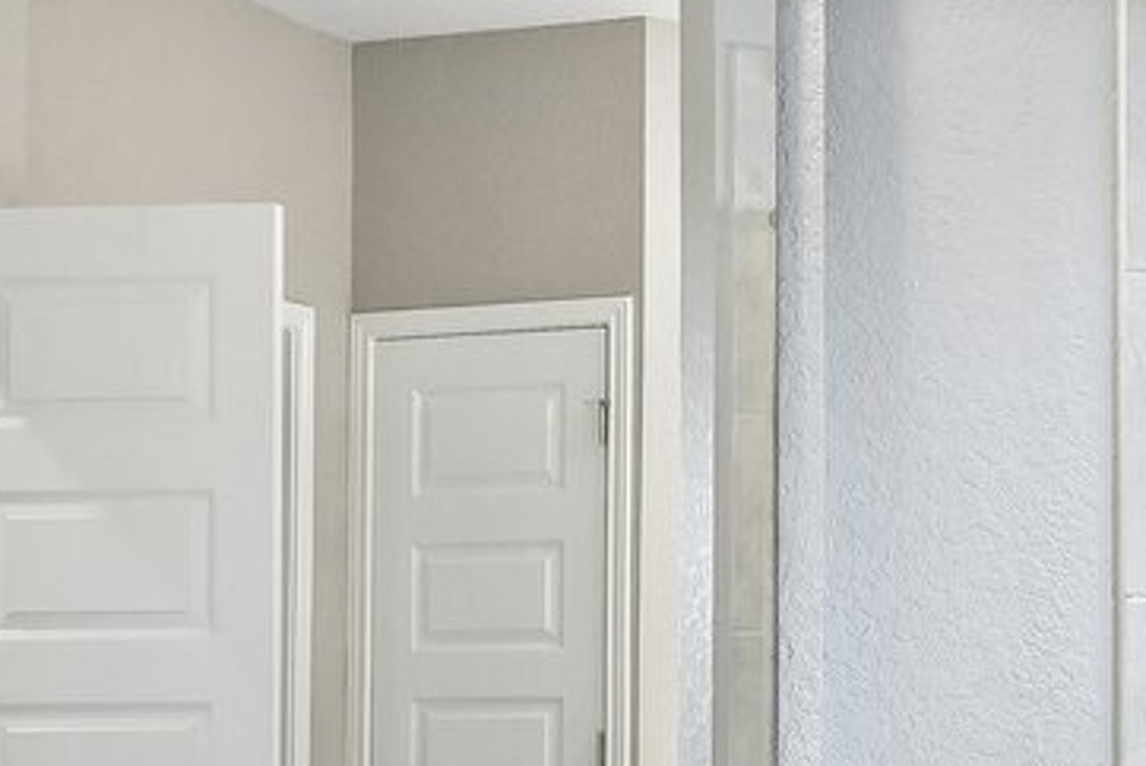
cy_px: 750
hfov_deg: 25.2
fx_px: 2421
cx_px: 1178
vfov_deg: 17.6
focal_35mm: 76
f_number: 8
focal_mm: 17
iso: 2000
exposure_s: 1/20
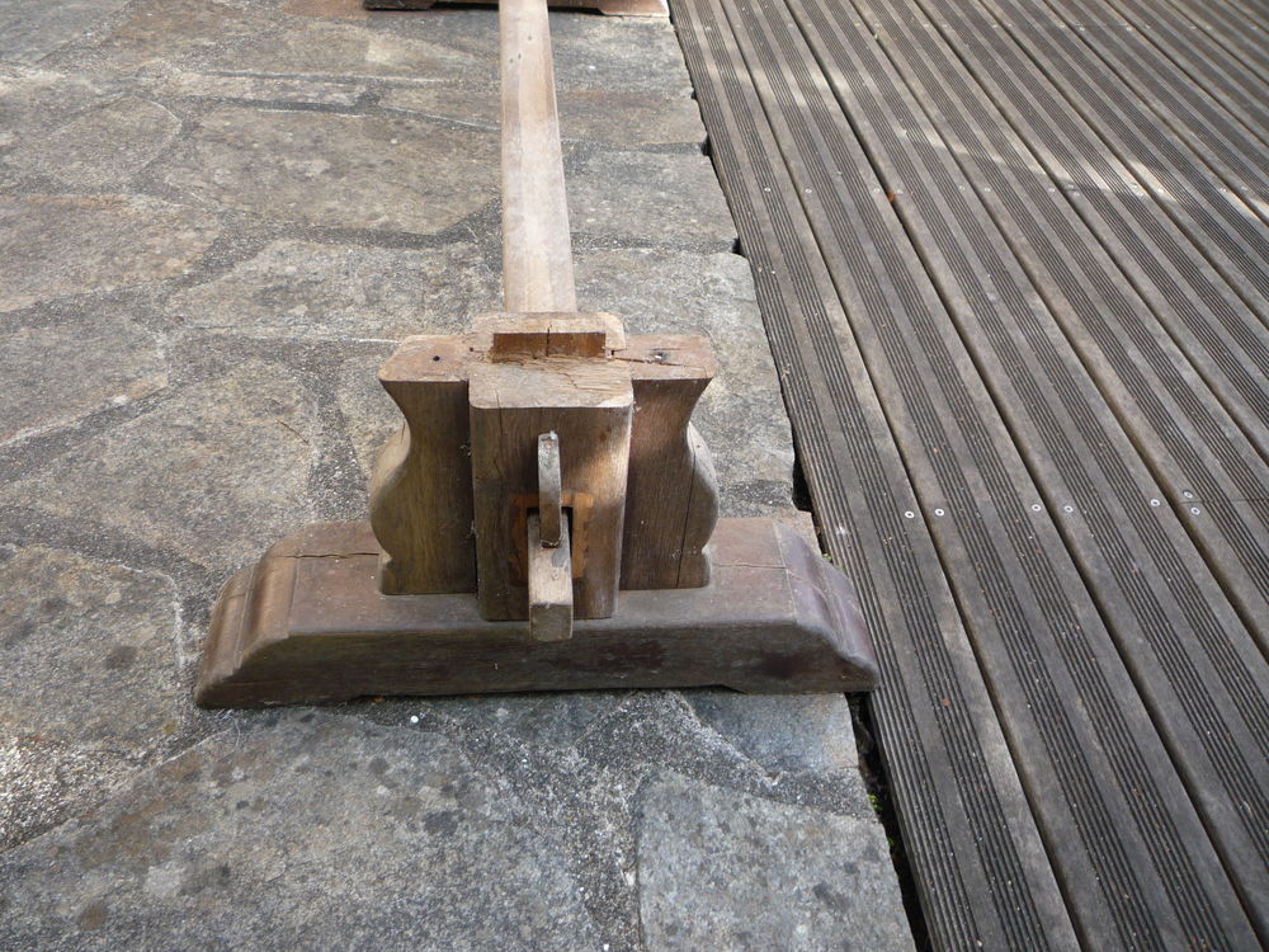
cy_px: 476
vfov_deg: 46.8
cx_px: 634
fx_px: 1100
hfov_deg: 60.0
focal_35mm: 30
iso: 100
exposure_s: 1/80
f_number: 3.3
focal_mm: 5.2
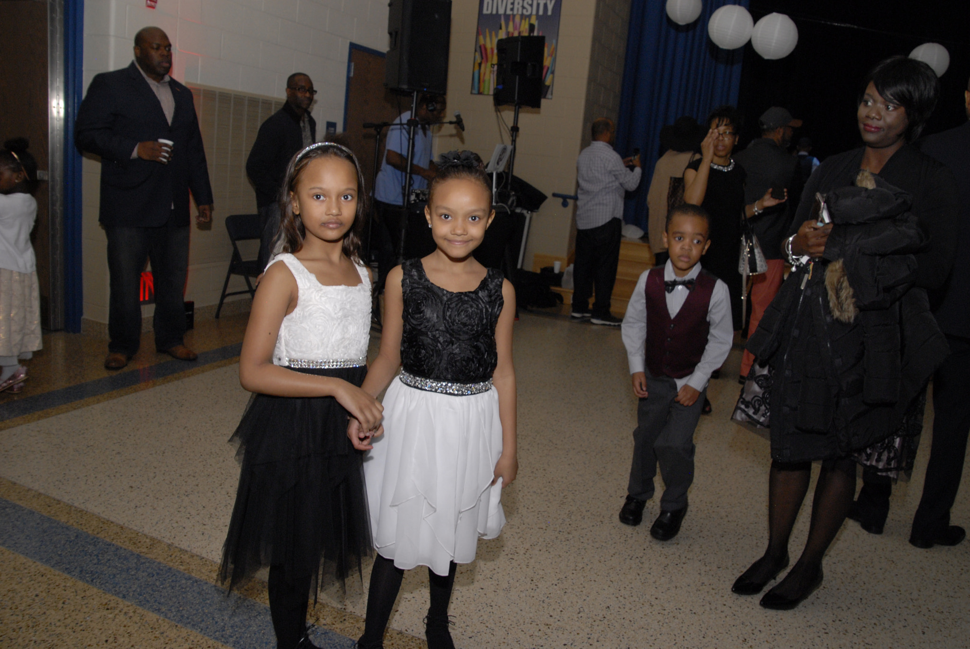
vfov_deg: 48.1
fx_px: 728
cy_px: 324
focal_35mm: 27
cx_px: 485
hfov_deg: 67.3
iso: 500
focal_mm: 18
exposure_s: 1/80
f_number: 8
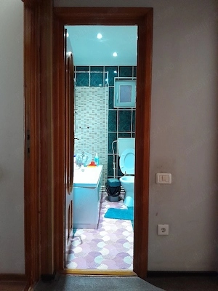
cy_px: 146
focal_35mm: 26
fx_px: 218
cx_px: 109
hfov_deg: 53.1
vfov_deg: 67.3
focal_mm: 3.98
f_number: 1.8
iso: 800
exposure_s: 1/20
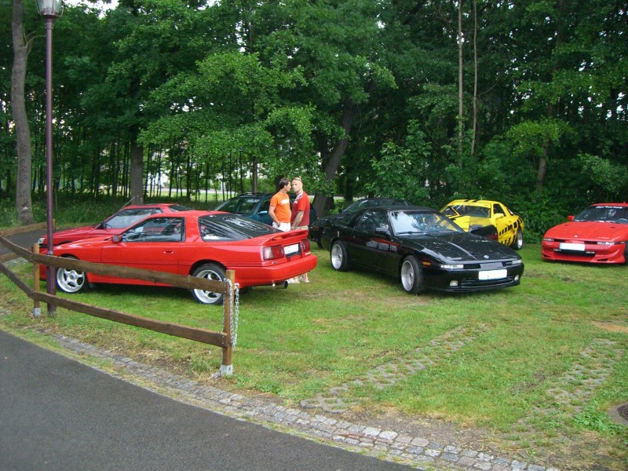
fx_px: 689
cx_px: 314
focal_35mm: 38
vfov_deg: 37.7
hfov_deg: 49.0
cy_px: 236
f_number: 2.7
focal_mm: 6.2
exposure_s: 1/60
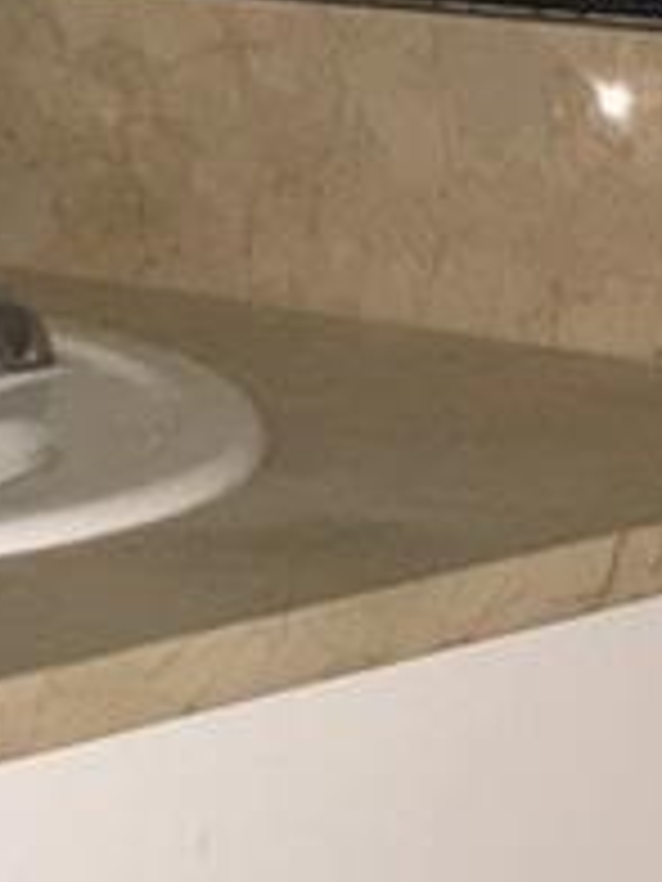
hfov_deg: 8.2
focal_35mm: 178
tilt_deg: -11.7
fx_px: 4539
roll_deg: +0.9
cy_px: 486
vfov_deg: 11.1
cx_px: -315
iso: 64
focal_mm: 4.15
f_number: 2.2
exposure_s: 1/16
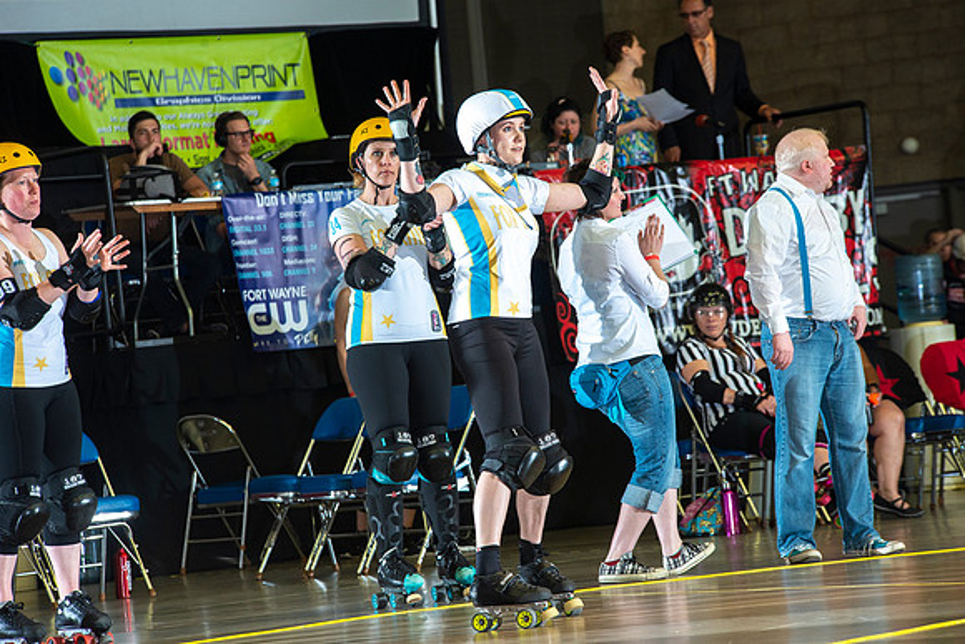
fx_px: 5362
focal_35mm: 200
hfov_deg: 10.3
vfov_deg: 6.9
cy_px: 322
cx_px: 482
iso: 1600
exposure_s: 1/160
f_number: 8
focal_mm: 200
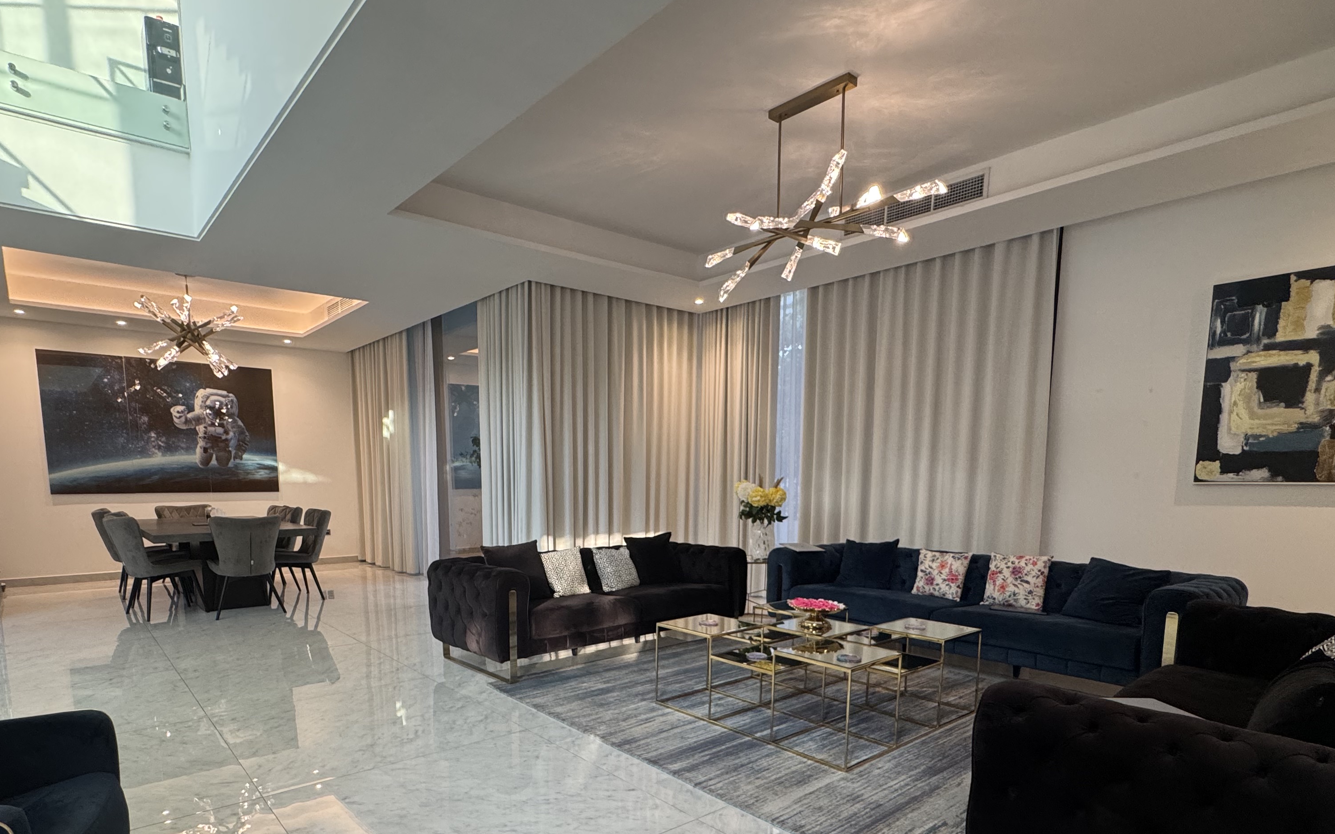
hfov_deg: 85.0
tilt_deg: -8.1
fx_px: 728
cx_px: 634
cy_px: 577
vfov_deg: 57.9
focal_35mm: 20
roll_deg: -0.3
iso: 250
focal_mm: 2.22
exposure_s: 1/99
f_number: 2.2
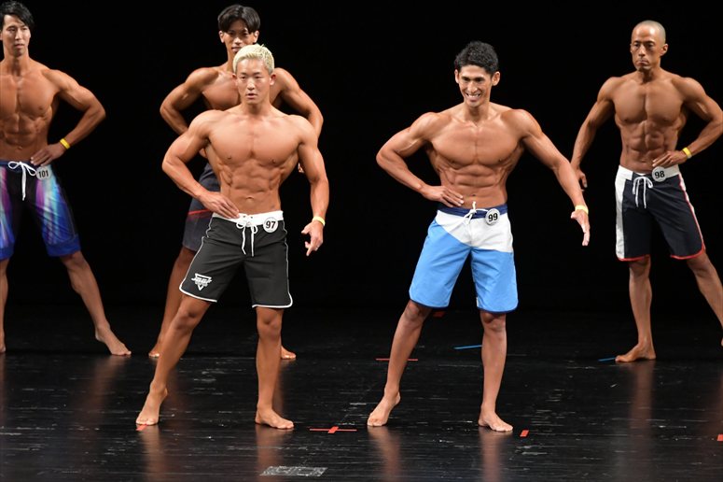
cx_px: 362
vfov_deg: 5.4
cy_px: 241
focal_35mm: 255
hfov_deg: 8.1
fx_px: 5119
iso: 3200
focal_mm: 170
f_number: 5.6
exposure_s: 1/400
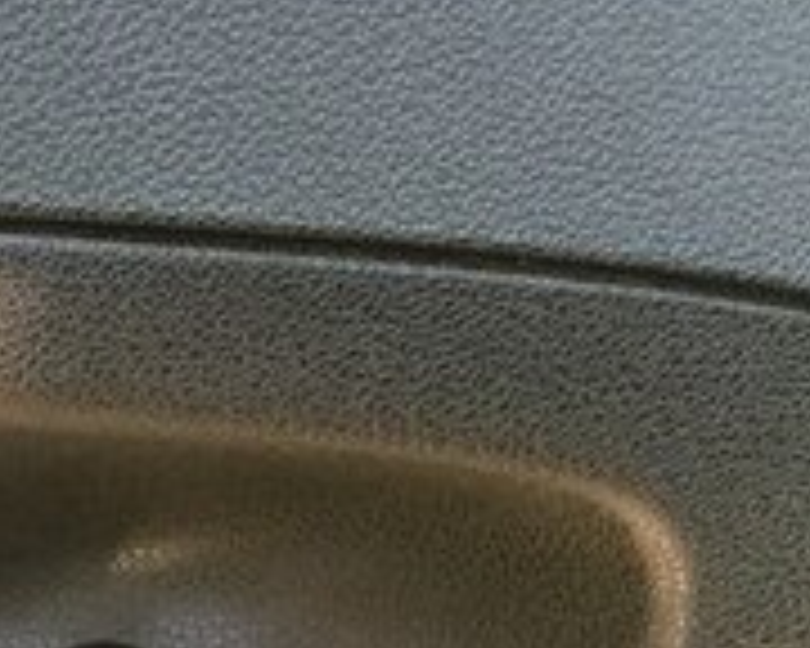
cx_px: -486
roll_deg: -0.9
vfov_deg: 14.6
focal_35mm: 104
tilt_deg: -38.3
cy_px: 619
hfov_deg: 16.4
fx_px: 2493
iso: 64
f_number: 2.2
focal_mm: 4.15
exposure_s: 1/33
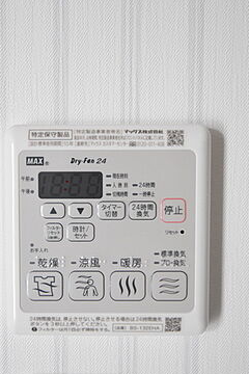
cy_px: 206
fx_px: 415
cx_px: 99
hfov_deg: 33.3
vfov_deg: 48.4
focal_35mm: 40
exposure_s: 1/20
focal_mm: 20
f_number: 5.6
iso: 3200
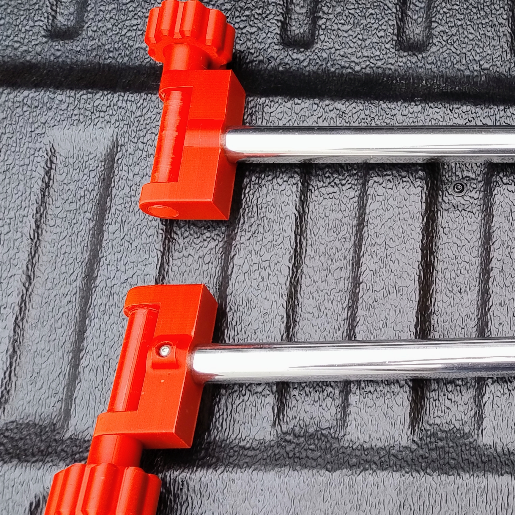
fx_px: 842
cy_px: 273
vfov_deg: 34.0
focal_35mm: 50
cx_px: 547
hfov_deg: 30.9
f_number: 1.8
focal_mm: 5.56
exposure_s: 1/117
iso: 100
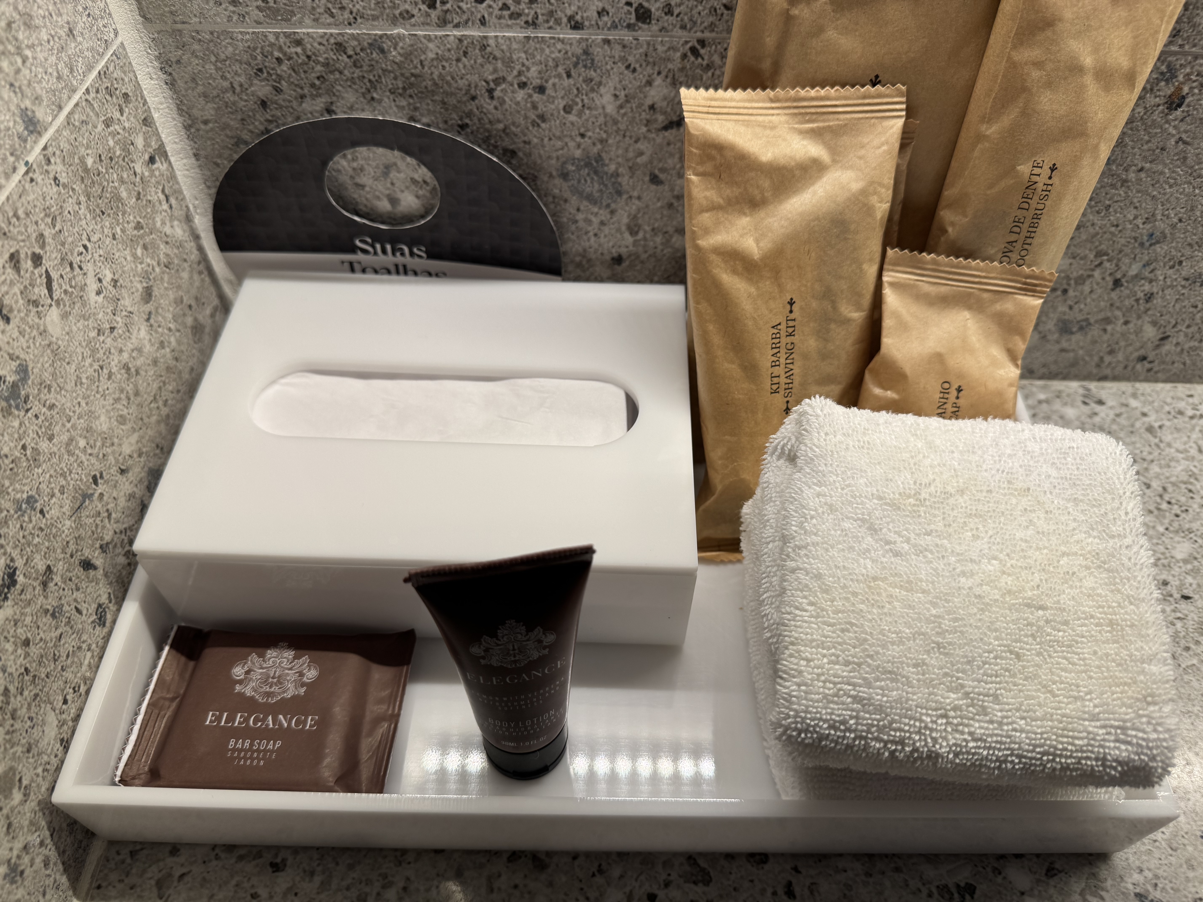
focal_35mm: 24
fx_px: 834
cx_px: 602
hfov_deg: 71.6
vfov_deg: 56.8
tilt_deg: -52.0
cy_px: 451
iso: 80
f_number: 1.78
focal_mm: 6.76
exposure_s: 1/120
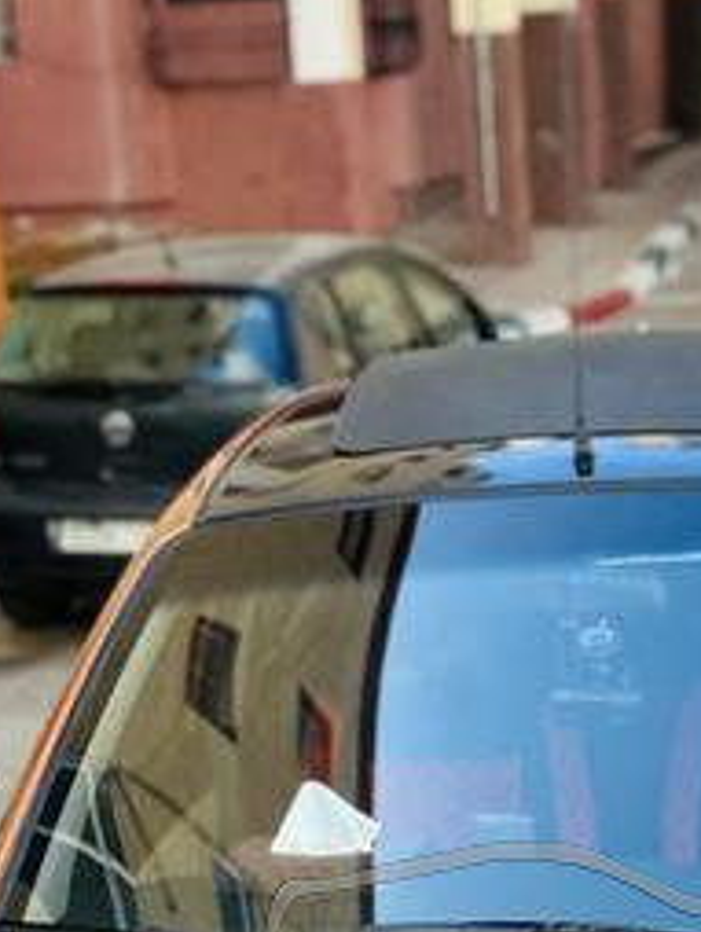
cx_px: 587
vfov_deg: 22.9
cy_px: 915
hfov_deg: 17.8
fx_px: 2210
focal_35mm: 82
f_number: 1.78
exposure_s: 1/638
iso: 80
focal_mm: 6.86
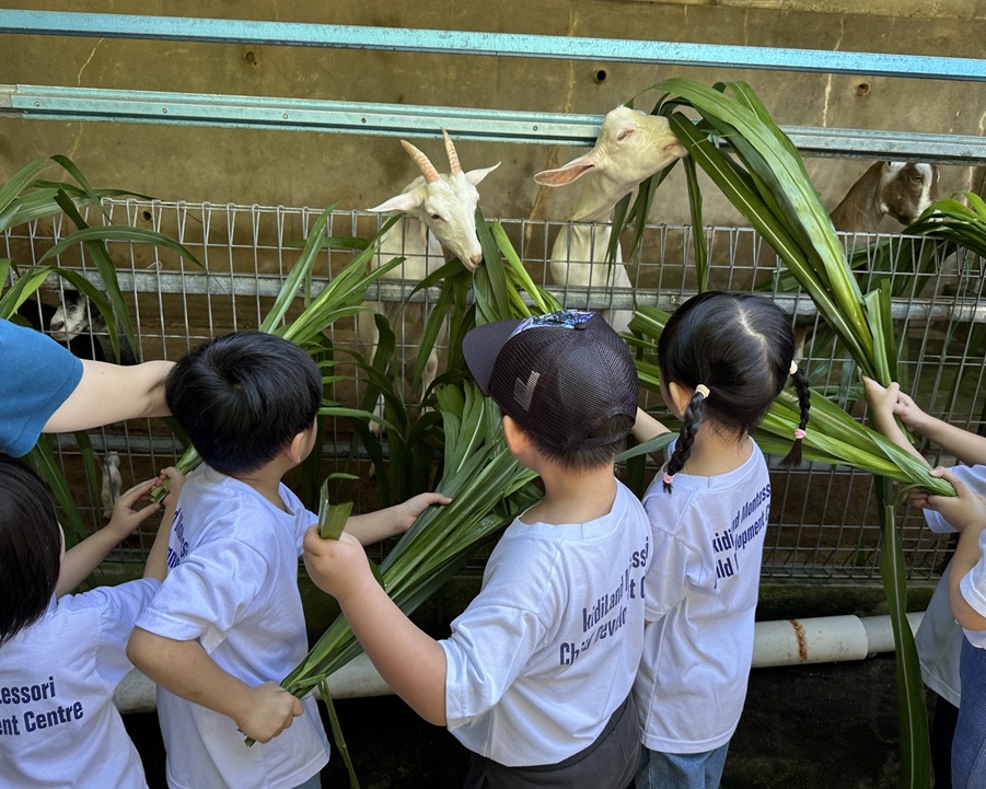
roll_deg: -4.4
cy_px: 405
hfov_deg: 66.0
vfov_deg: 54.9
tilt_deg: -18.1
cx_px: 512
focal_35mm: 26
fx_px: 759
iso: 100
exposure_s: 1/121
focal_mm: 6.86
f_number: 1.78
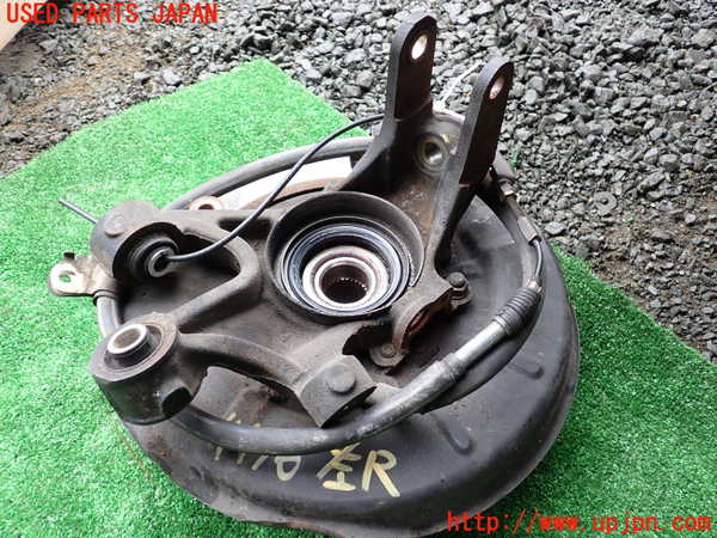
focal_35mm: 30
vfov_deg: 46.8
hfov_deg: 60.0
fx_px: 621
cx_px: 358
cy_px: 269
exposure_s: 1/125
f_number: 2.3
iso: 125
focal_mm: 5.4
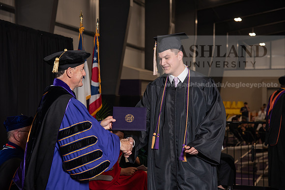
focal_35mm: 78
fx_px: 618
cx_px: 142
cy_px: 95
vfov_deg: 17.5
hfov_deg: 26.0
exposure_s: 1/200
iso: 1000
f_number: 5
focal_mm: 78
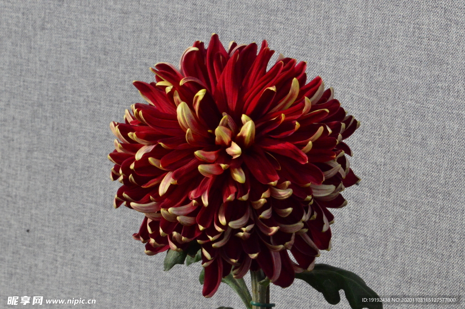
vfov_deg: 6.5
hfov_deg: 9.8
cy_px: 154
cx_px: 232
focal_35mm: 210
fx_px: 2710
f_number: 32
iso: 4000
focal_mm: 140
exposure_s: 1/250
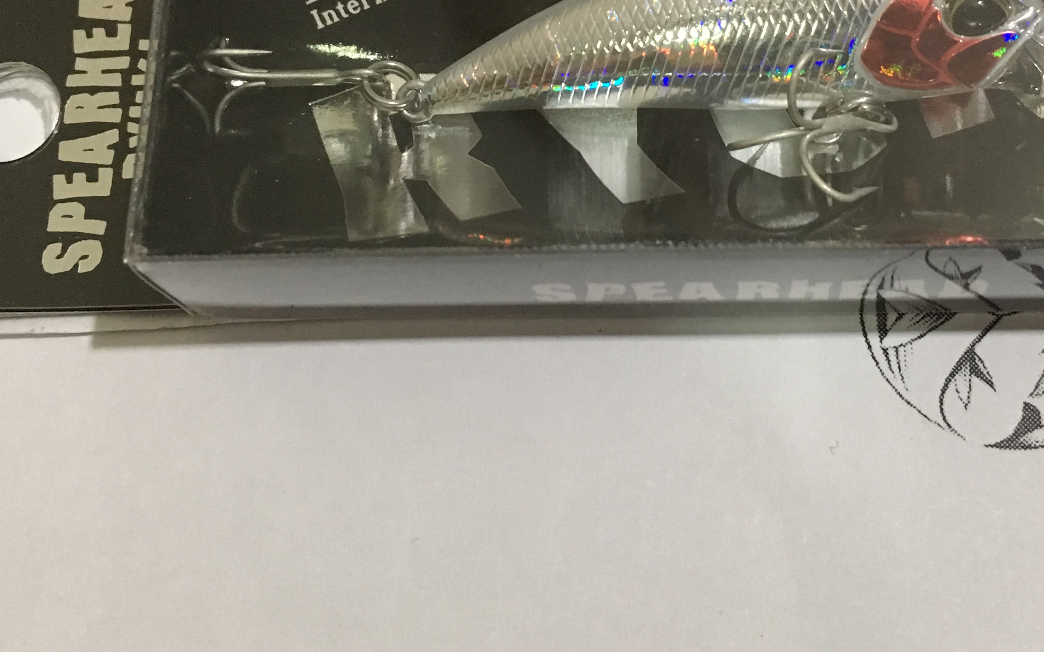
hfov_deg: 40.1
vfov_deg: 25.2
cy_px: 90
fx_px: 1423
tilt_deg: -67.8
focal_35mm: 50
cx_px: 629
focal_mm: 4.15
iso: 200
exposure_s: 1/17
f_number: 2.2
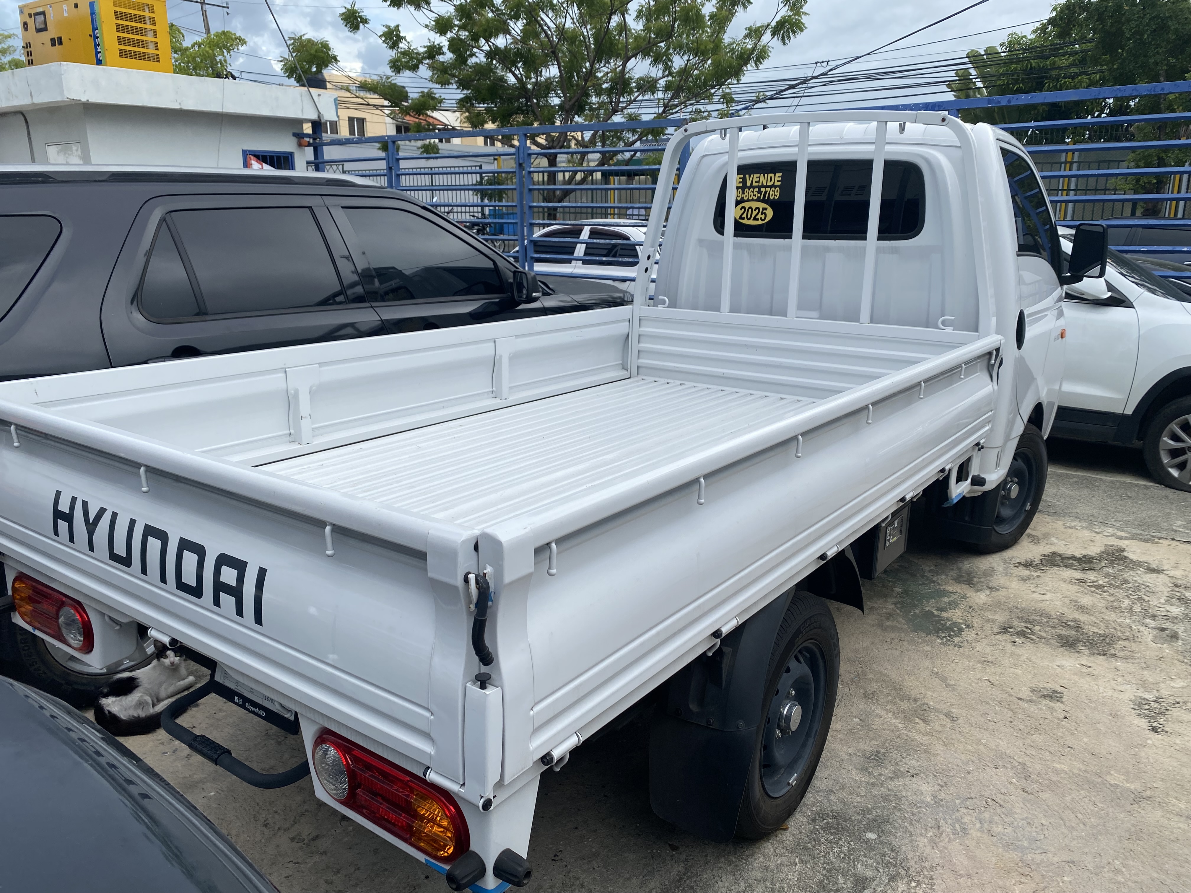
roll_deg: +0.8
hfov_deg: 67.3
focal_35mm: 26
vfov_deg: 53.1
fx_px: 895
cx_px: 596
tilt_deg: -14.4
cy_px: 446
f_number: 1.8
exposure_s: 1/1135
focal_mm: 4.25
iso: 32
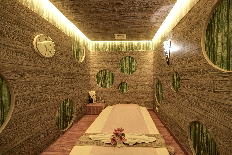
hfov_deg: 104.3
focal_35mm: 14
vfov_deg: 81.2
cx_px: 116
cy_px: 78
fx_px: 90
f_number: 8
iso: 100
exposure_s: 13
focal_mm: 14
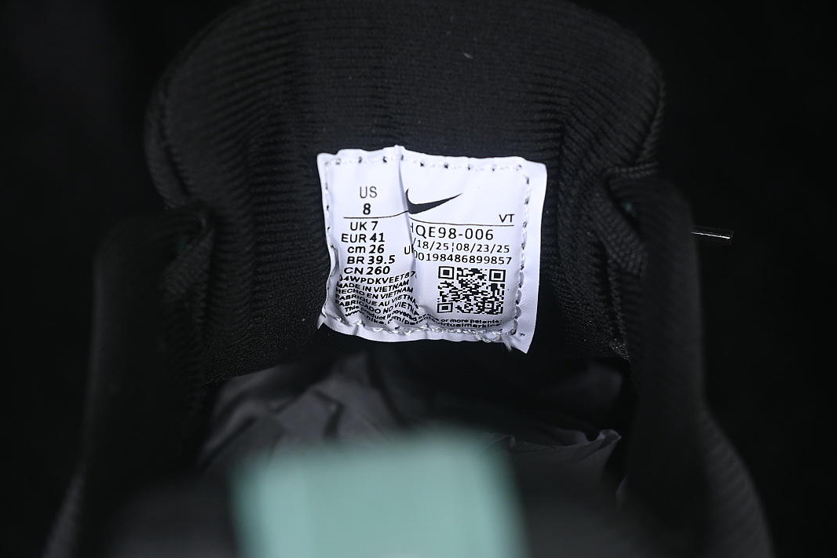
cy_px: 281
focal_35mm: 76
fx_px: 1767
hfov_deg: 26.6
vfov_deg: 18.0
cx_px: 417
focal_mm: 50
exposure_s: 1/60
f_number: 6.3
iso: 160
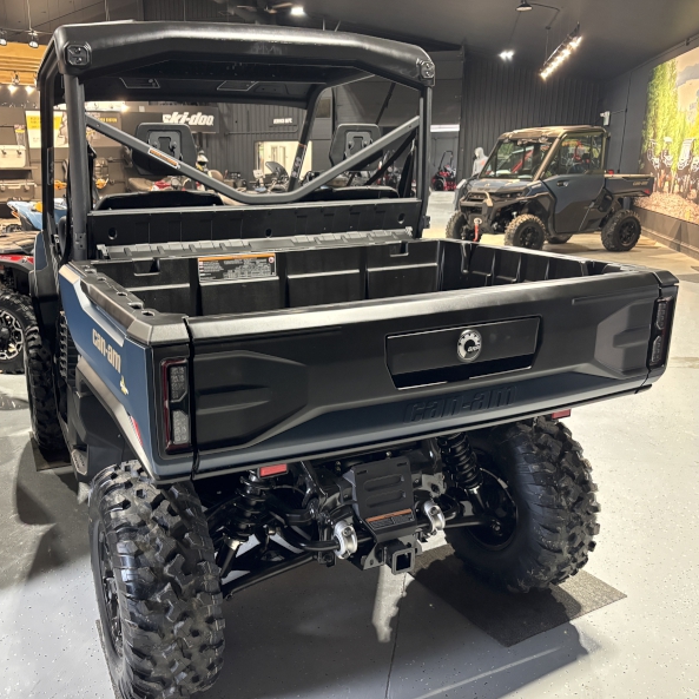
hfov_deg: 52.1
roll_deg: -0.1
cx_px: 272
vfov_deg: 52.5
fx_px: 708
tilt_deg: -16.4
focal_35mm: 31
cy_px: 351
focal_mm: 5.96
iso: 640
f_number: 1.6
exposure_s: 1/40
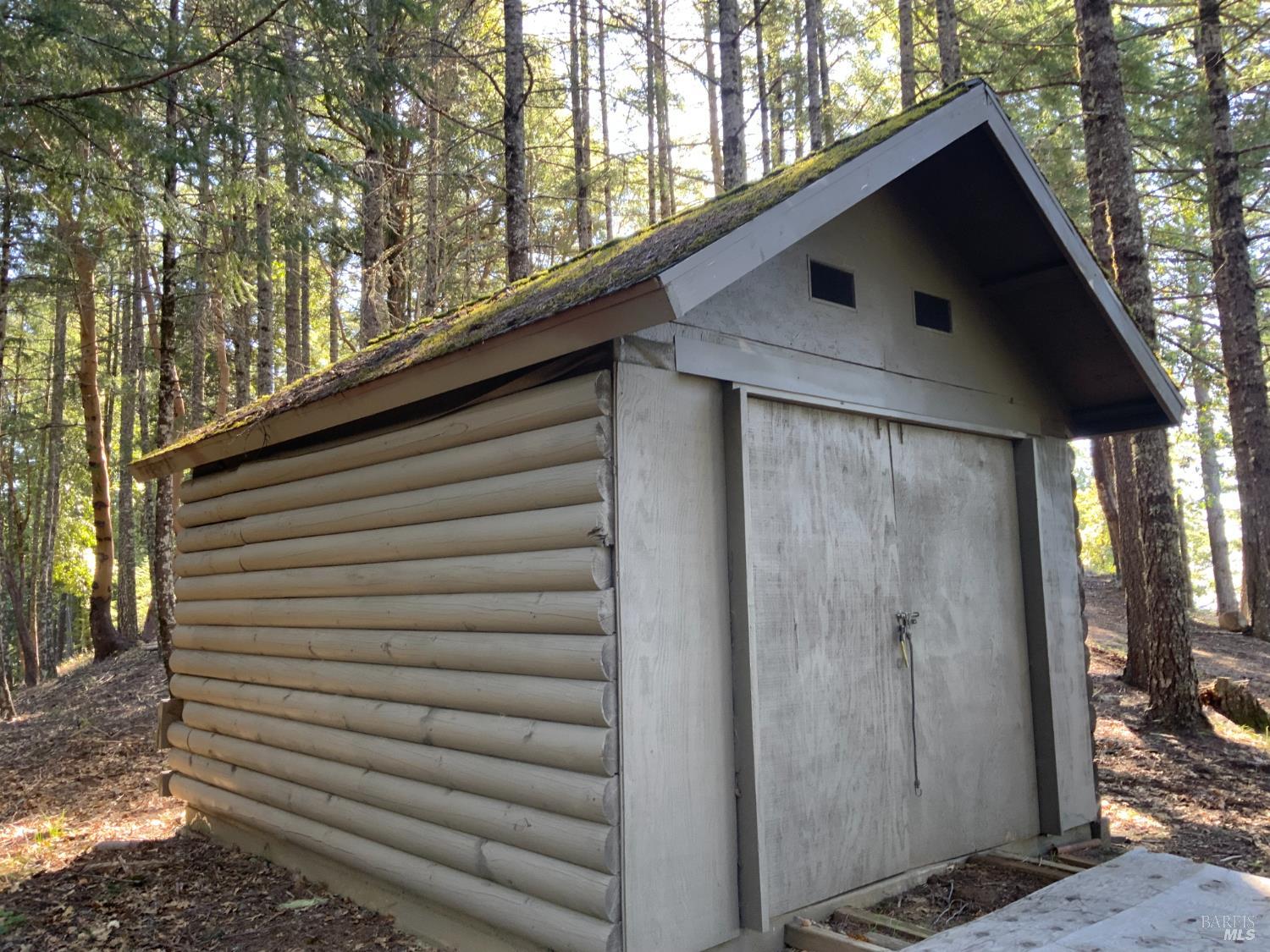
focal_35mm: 29
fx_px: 1064
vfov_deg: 48.2
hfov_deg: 61.7
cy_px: 476
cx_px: 635
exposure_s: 1/87
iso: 64
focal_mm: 3
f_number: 1.8
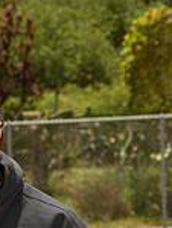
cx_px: -104
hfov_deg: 3.6
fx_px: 2702
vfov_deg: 4.8
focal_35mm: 409
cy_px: 365
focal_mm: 110
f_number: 13
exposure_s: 1/250
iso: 160
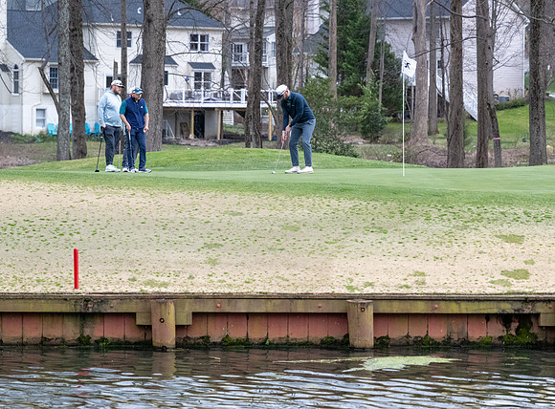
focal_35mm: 150
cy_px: 185
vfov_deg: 9.8
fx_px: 2399
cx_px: 318
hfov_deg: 13.2
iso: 3600
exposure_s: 1/3200
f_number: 3.2
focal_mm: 105
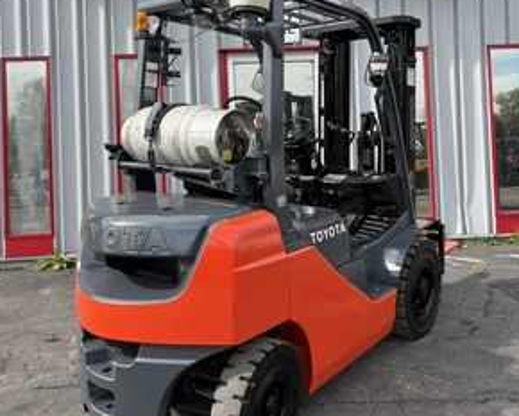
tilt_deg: +2.1
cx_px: 263
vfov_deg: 41.6
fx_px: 538
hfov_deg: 51.5
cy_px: 131
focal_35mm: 35
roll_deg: +2.3
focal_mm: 5.96
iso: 50
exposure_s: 1/1393
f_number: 1.6
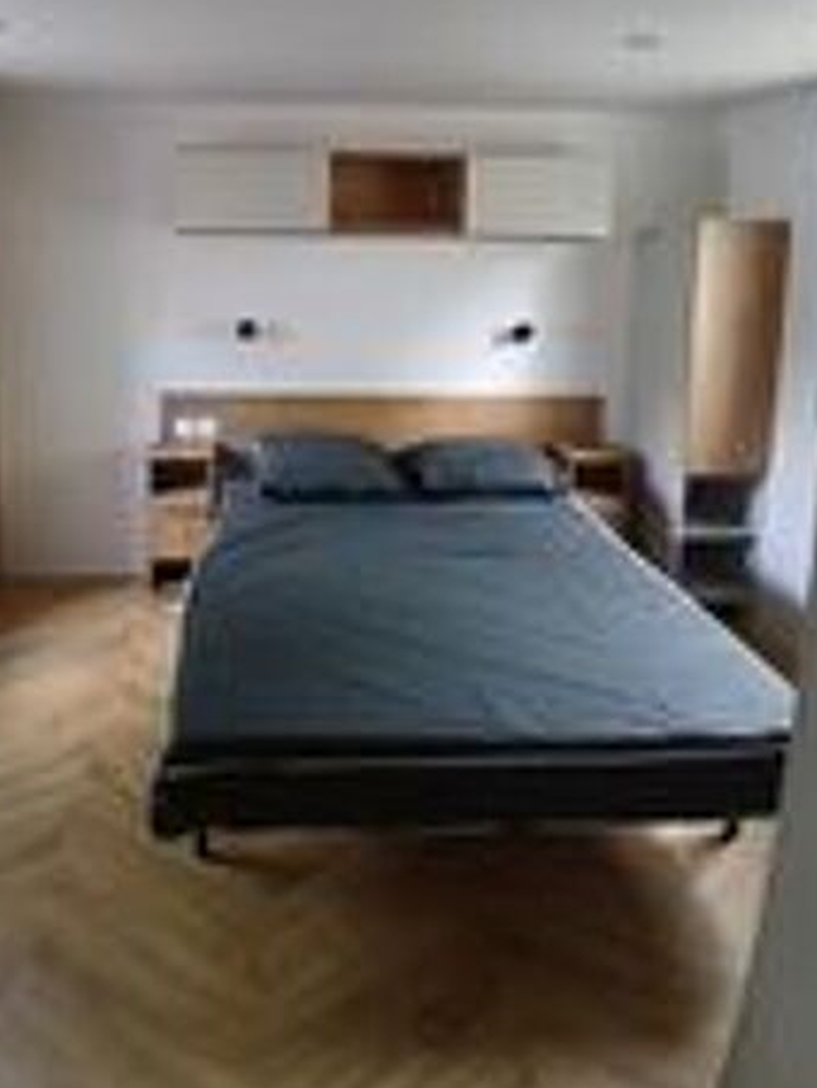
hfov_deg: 56.4
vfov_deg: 69.3
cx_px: 322
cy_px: 351
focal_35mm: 24
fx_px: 755
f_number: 2.2
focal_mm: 1.4
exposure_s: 1/20
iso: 640
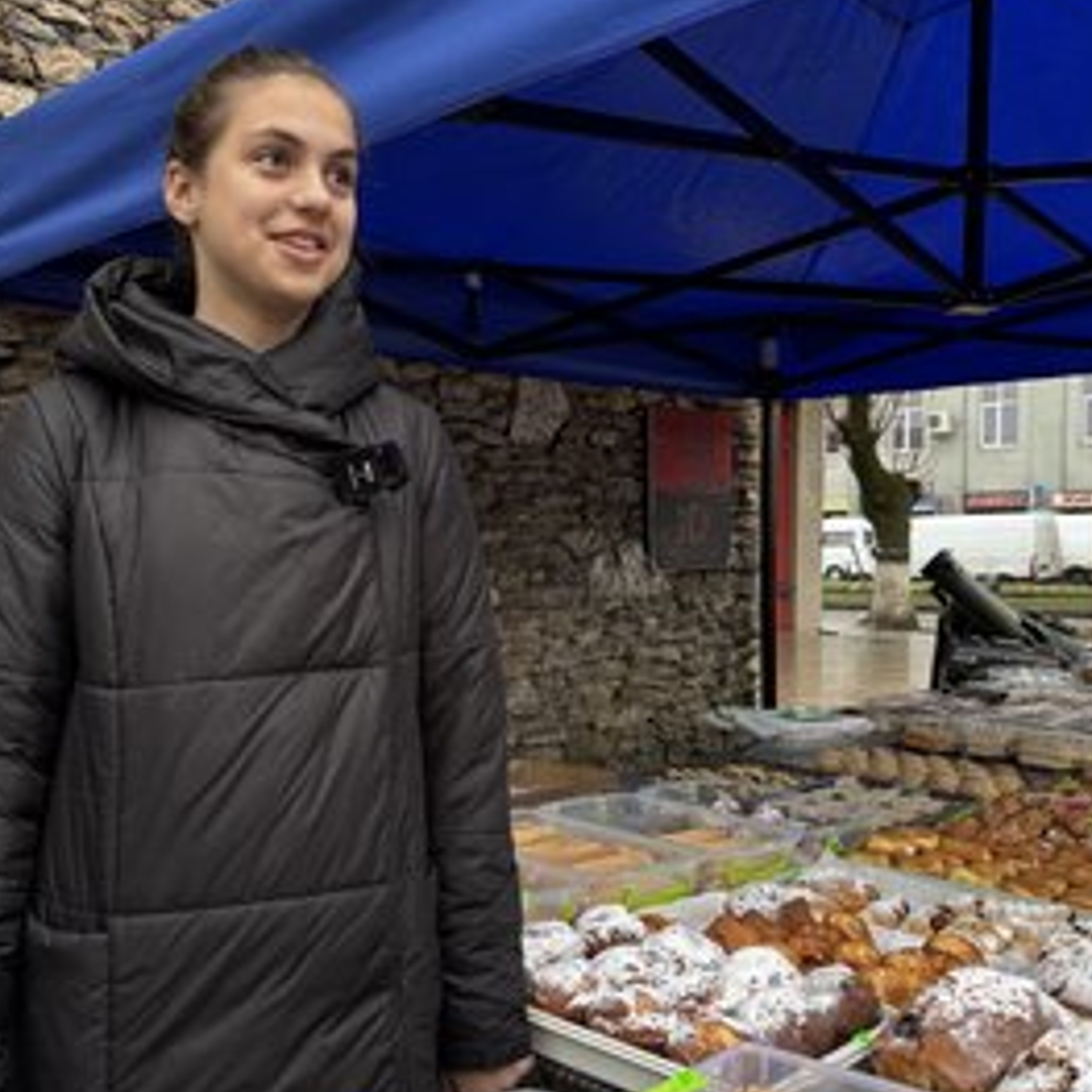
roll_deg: -0.7
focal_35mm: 35
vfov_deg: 47.2
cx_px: 473
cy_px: 573
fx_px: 1249
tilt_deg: -0.9
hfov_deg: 47.1
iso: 125
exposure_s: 1/121
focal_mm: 5.96
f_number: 1.6
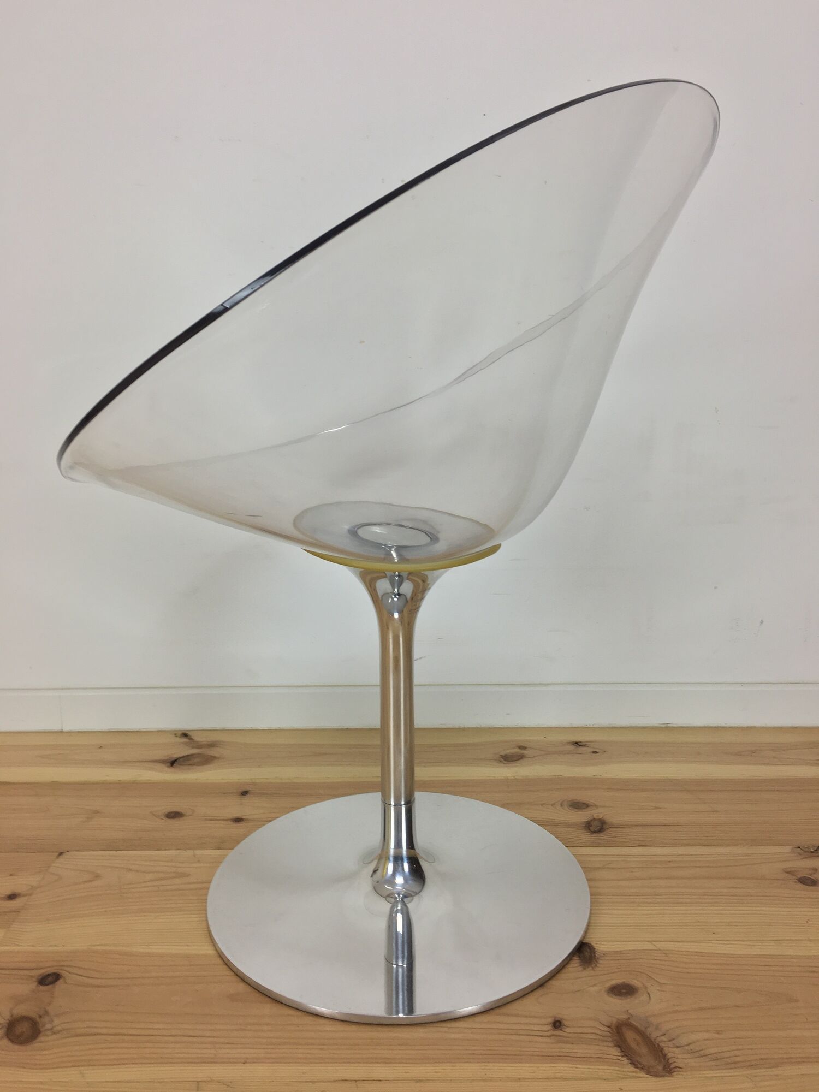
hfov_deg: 48.2
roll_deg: +1.0
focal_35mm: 29
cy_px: 546
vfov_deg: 61.7
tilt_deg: -13.2
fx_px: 915
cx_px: 410
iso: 25
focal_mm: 4.15
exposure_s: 1/33
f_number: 2.2
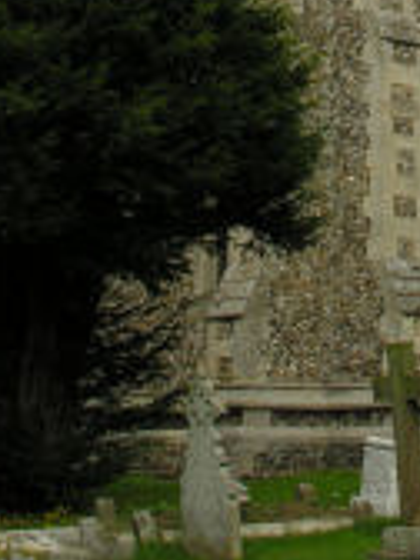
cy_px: -57
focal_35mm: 96
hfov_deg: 15.3
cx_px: 342
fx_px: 1553
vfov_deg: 19.6
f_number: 6.3
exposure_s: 1/219
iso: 50
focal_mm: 8.9
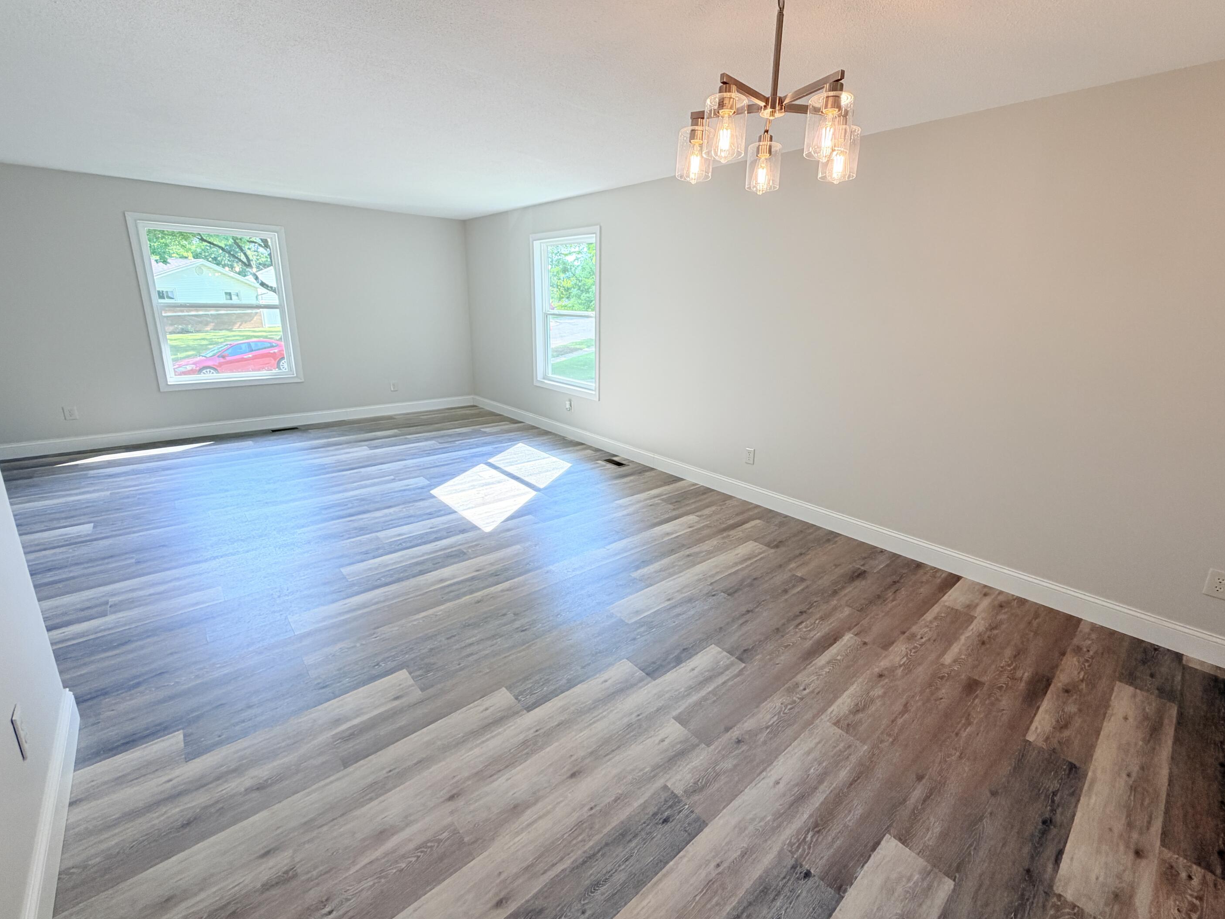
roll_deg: -1.4
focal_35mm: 15
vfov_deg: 81.7
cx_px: 641
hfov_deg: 98.1
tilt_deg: -13.6
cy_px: 435
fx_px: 531
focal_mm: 2.22
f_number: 2.2
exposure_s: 1/120
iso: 80
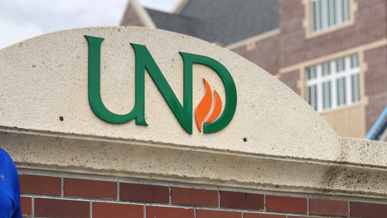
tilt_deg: +3.7
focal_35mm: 97
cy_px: 235
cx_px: 102
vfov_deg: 12.3
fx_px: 995
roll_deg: +0.3
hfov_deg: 21.8
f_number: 2.4
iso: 16
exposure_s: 1/376
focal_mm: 6
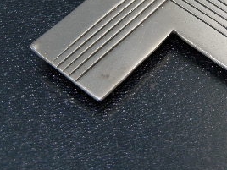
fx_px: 610
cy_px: 9
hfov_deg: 20.9
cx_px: 171
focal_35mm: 93
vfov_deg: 15.7
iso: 200
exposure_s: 1/30
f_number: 3.7
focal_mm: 7.1
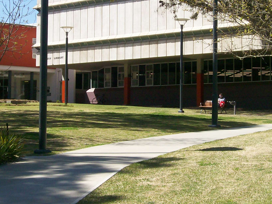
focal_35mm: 97
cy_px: 69
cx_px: 125
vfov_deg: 15.2
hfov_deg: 20.2
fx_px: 762
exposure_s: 1/308
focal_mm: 9.4
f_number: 6
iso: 80
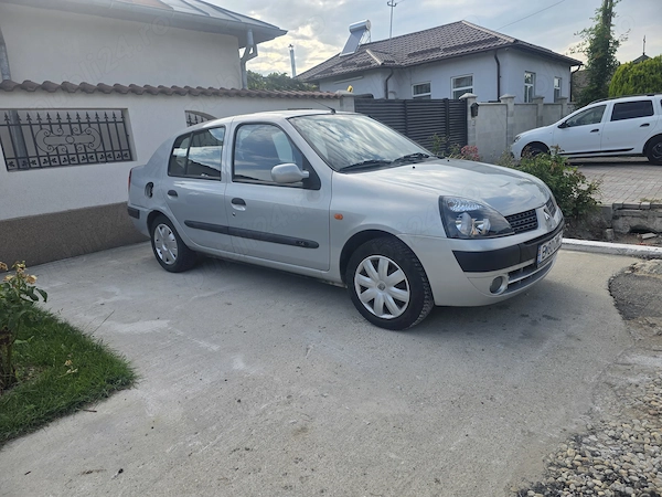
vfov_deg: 58.9
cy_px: 248
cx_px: 331
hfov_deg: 73.9
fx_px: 440
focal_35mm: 23
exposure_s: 1/2391
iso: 80
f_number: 1.7
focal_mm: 6.3
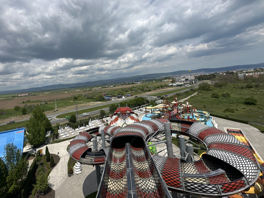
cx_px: 109
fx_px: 130
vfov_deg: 74.0
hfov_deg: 90.2
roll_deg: +5.7
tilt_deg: +1.3
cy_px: 80
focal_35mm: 17
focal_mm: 2.22
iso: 40
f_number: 2.2
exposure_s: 1/3861
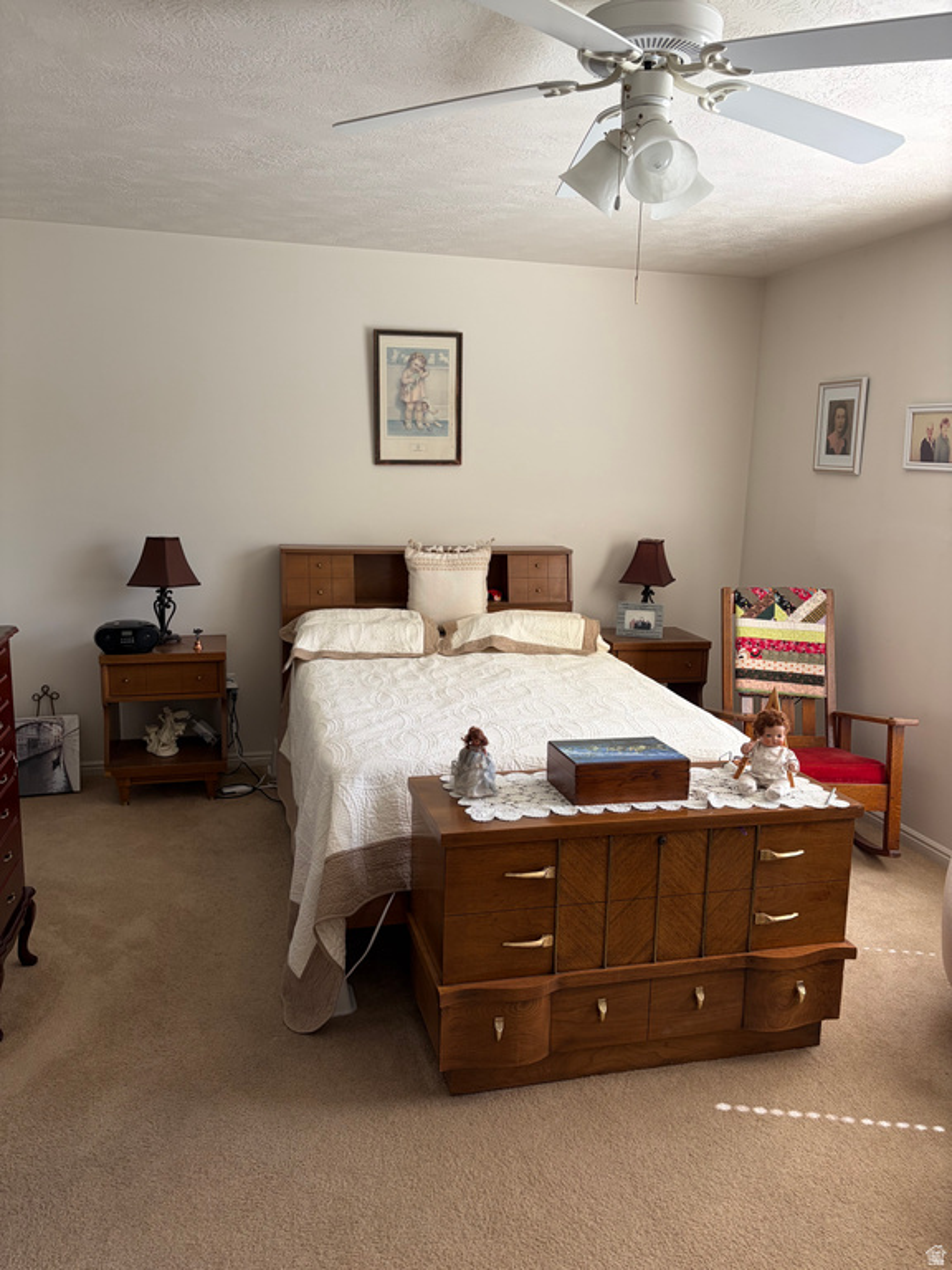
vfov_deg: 67.3
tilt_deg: -10.7
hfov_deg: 53.1
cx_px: 476
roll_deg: -2.1
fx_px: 953
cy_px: 635
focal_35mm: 26
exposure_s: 1/122
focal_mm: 5.96
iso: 40
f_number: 1.6
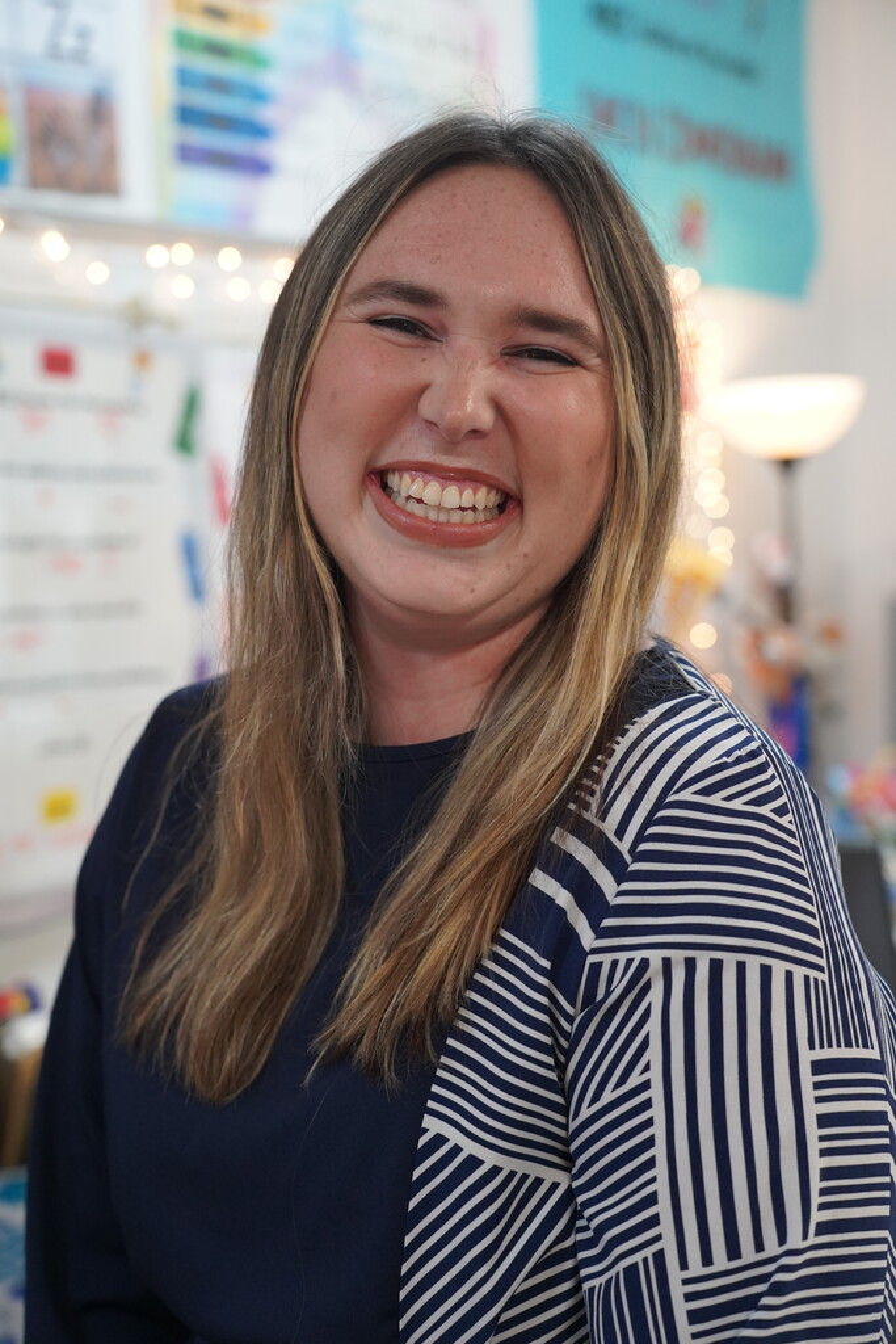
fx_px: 2202
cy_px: 672
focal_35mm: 59
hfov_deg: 23.0
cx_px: 448
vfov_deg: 33.9
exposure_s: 1/160
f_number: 4
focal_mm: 59
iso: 2500
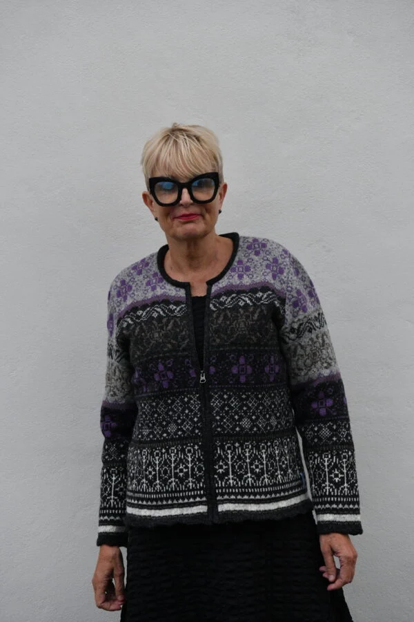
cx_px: 207
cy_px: 311
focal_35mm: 70
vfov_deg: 28.8
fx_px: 1207
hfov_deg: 19.5
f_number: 6.7
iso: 3200
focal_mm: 70
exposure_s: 1/180
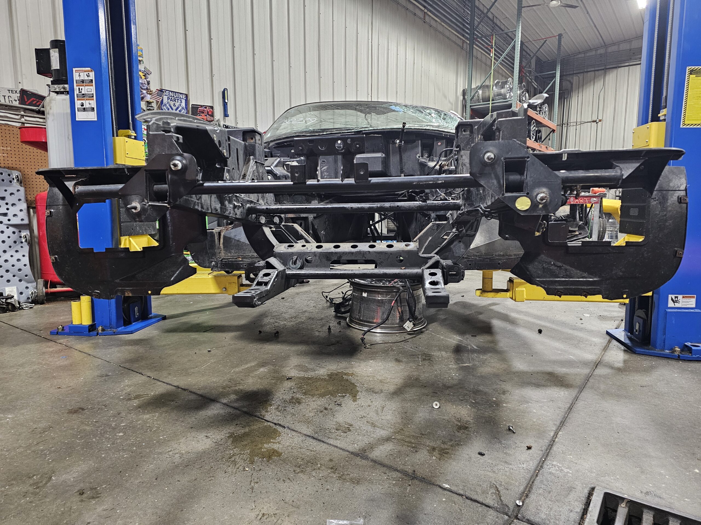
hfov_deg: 73.9
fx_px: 466
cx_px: 350
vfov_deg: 58.9
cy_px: 262
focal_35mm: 23
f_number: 1.7
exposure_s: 1/60
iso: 640
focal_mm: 6.3
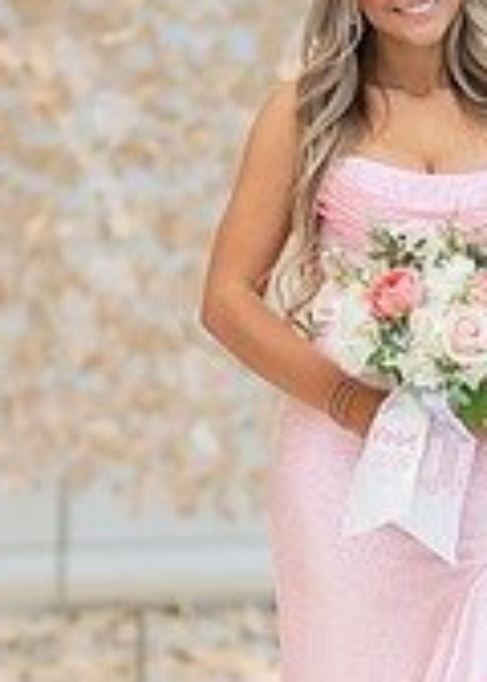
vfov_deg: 9.9
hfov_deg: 7.1
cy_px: 490
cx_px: 411
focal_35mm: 203
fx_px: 3931
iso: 100
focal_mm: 50
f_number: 1.2
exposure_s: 1/400
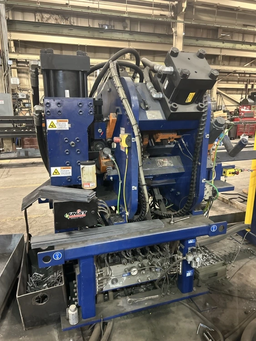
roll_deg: +0.2
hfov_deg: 53.1
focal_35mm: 26
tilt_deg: -13.9
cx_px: 128
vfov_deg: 67.3
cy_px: 170
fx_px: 256
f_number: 1.5
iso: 500
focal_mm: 5.7
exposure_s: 1/40
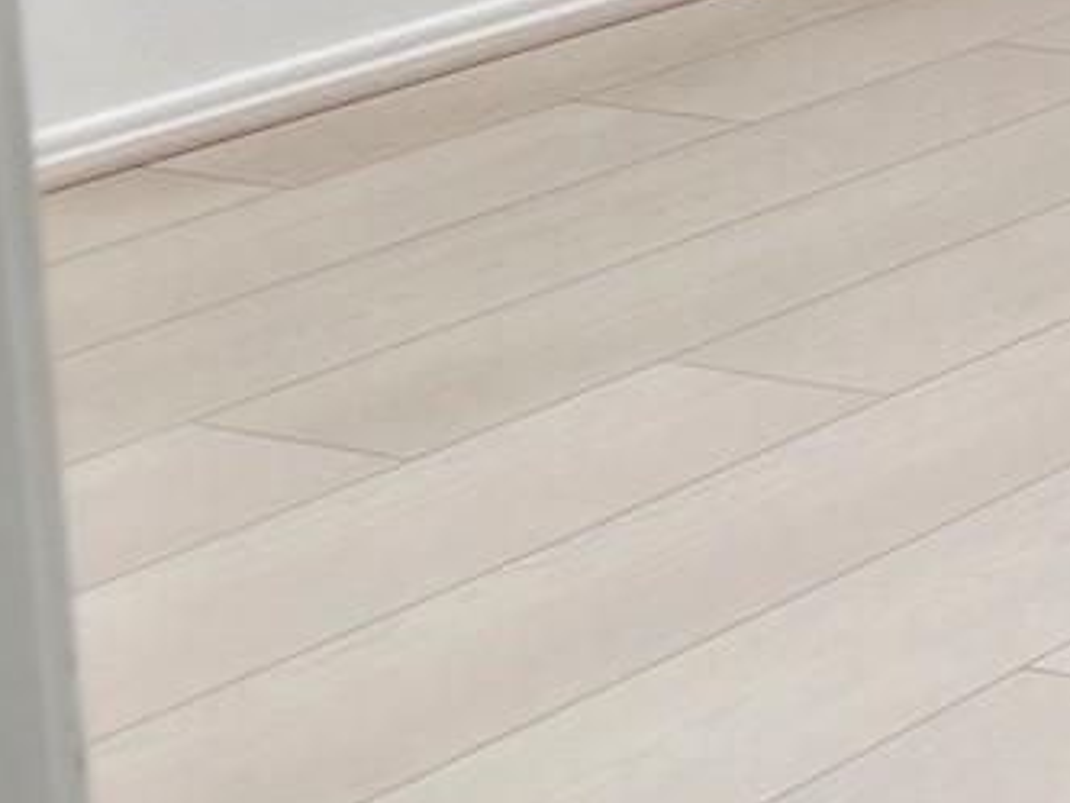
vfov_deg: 10.0
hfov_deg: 12.2
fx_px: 4389
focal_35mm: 142
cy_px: -506
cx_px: 2179
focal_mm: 6.3
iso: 160
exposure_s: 1/120
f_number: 1.7
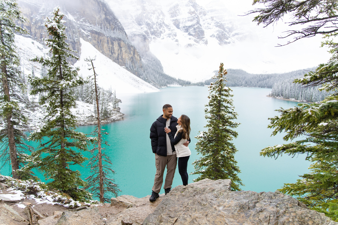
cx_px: 169
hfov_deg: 65.5
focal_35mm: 28
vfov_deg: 46.4
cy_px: 112
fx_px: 263
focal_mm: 28
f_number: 3.5
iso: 100
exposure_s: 1/500
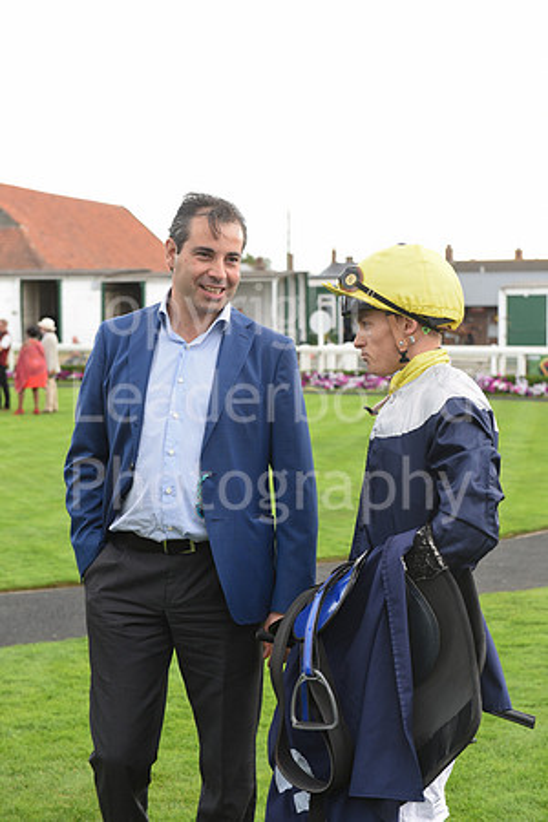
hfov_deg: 19.5
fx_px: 1598
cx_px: 274
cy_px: 411
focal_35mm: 70
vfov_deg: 28.8
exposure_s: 1/400
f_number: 5.6
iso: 640
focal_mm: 70
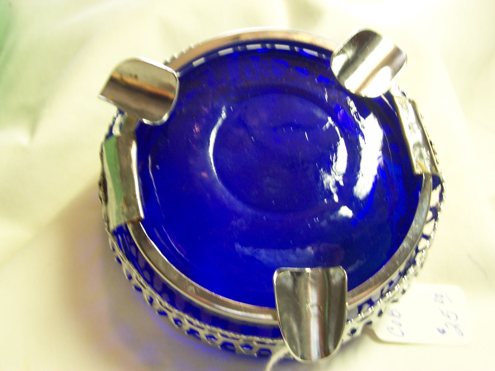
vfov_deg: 38.7
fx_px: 529
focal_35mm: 37
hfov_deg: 50.1
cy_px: 186
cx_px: 248
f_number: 2.8
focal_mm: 5.6
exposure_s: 1/30
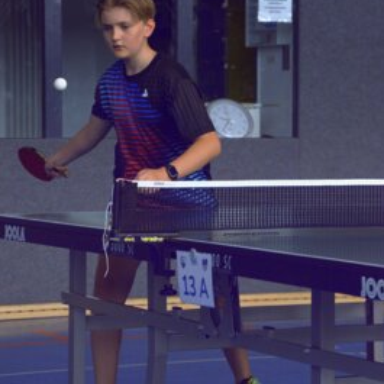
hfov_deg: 10.7
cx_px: 192
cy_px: 142
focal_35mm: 164
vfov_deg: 10.7
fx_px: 2054
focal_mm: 85
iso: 3200
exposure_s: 1/1250
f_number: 5.6
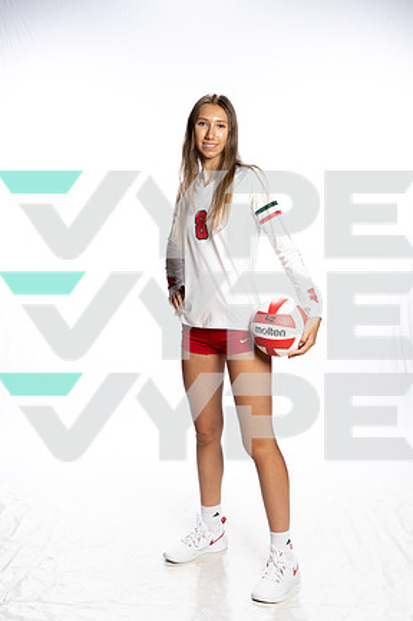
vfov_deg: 38.2
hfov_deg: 26.0
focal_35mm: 52
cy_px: 317
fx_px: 896
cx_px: 211
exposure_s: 1/250
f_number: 8
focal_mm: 50
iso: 320
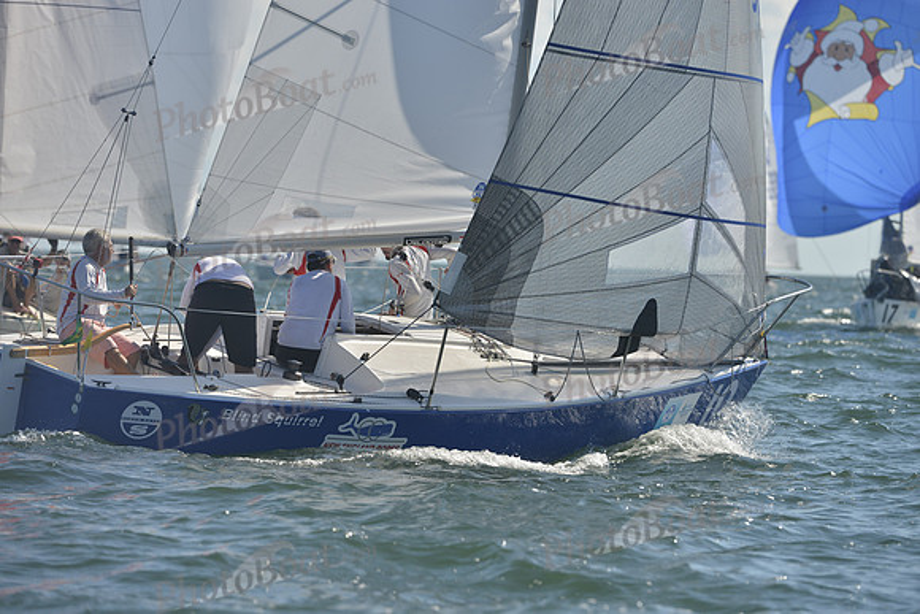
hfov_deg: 7.1
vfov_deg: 4.7
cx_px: 460
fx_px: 7412
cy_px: 307
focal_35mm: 290
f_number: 6.3
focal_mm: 290
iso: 200
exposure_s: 1/1250
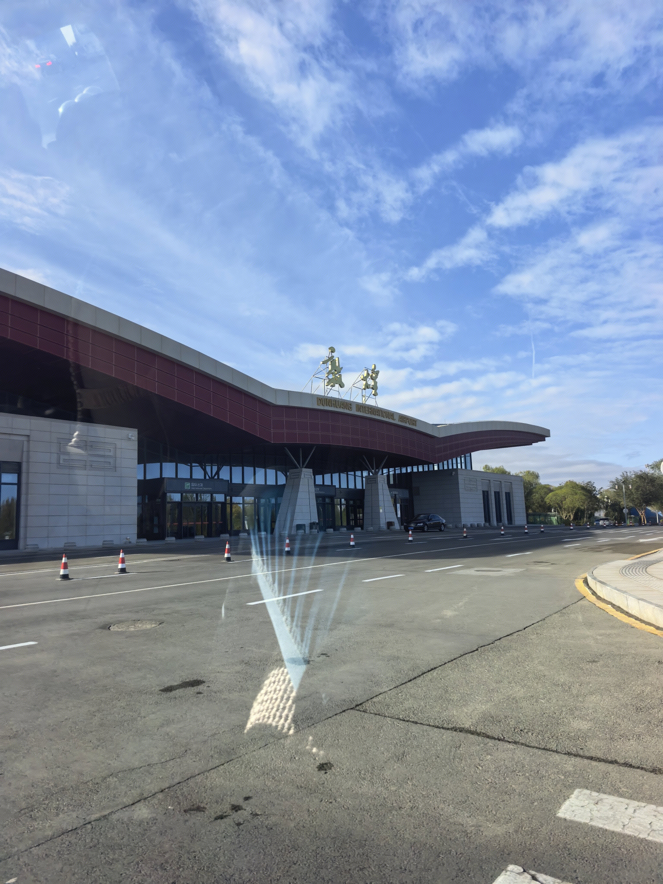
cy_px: 442
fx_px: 613
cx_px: 332
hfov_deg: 56.8
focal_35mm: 24
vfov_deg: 71.6
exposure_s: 1/1284
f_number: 2
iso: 800
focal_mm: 6.98
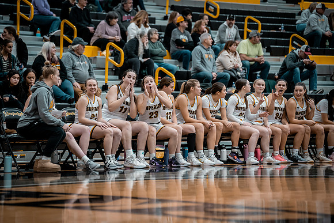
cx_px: 155
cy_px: 106
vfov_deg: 10.4
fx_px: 1226
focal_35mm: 132
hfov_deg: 15.5
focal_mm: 123
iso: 1600
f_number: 2.8
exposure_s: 1/640
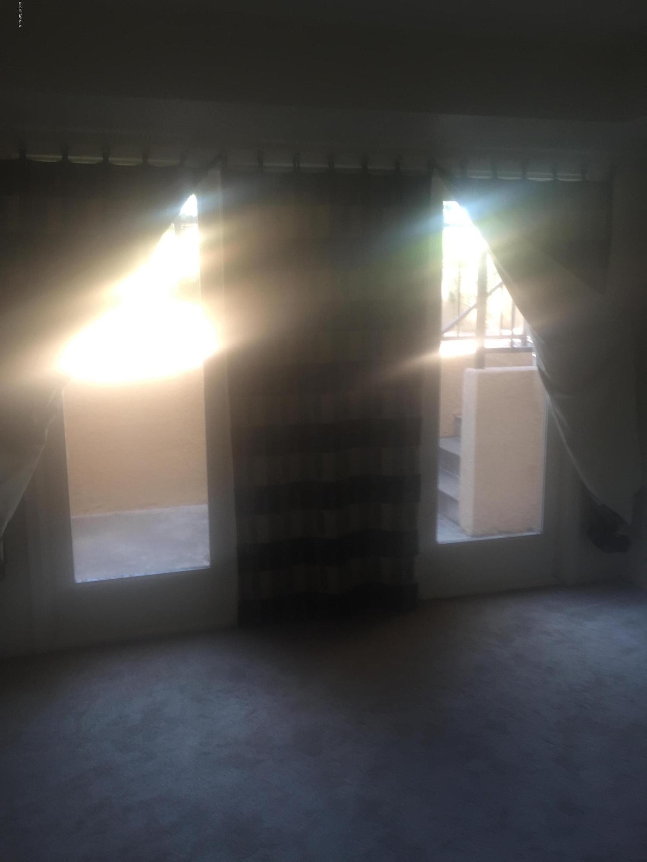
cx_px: 324
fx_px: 723
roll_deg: -0.2
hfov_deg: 48.2
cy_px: 431
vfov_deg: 61.7
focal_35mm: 29
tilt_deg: -11.8
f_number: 2.2
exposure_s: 1/30
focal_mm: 4.15
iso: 40
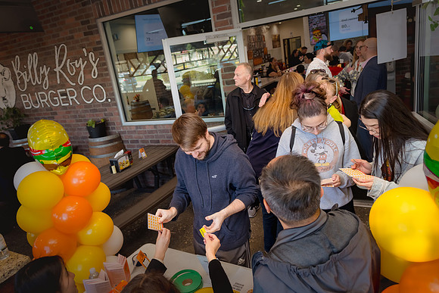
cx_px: 220
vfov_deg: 50.4
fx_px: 311
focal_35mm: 26
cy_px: 146
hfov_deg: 70.4
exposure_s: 1/160
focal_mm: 17
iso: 400
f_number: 3.5
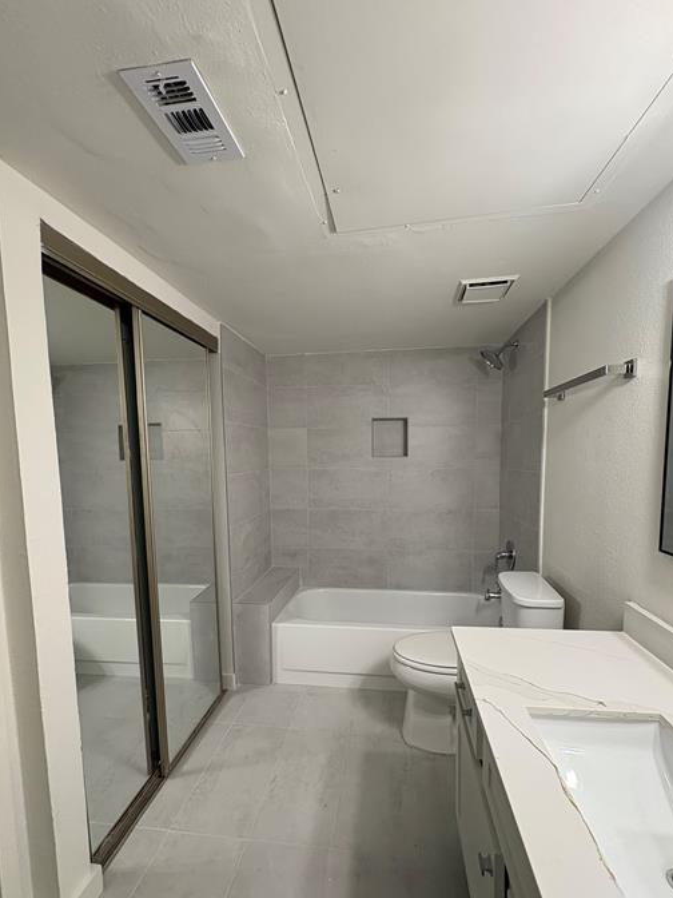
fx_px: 415
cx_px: 339
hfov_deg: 78.1
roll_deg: +1.4
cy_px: 492
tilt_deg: -5.5
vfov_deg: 94.2
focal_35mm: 16
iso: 200
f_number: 2.2
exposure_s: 1/120
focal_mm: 2.22
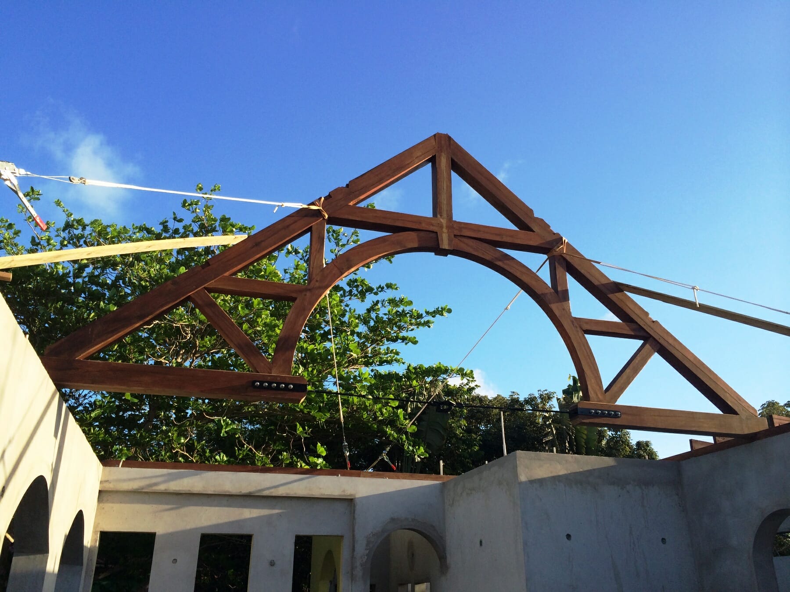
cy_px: 296
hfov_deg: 60.0
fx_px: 685
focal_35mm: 30
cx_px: 395
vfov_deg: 46.8
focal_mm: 4.12
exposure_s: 1/892
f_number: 2.2
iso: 32
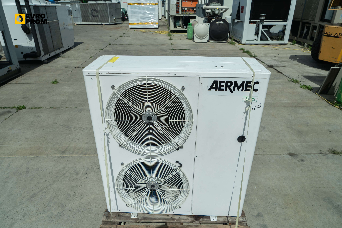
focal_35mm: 24
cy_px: 114
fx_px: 228
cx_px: 171
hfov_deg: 73.7
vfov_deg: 53.1
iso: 100
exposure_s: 1/400
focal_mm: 24
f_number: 6.3
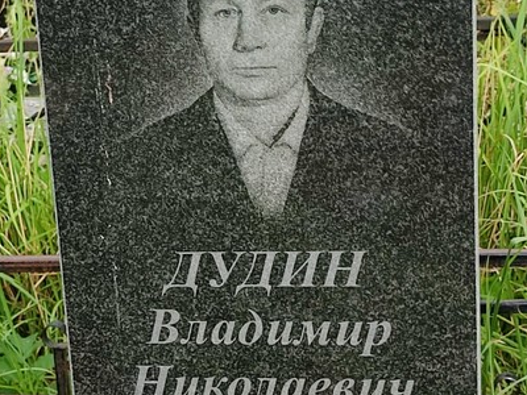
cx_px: 207
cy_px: 204
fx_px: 761
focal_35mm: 50
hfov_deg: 38.0
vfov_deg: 29.1
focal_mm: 6.04
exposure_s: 1/235
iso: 50
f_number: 1.9
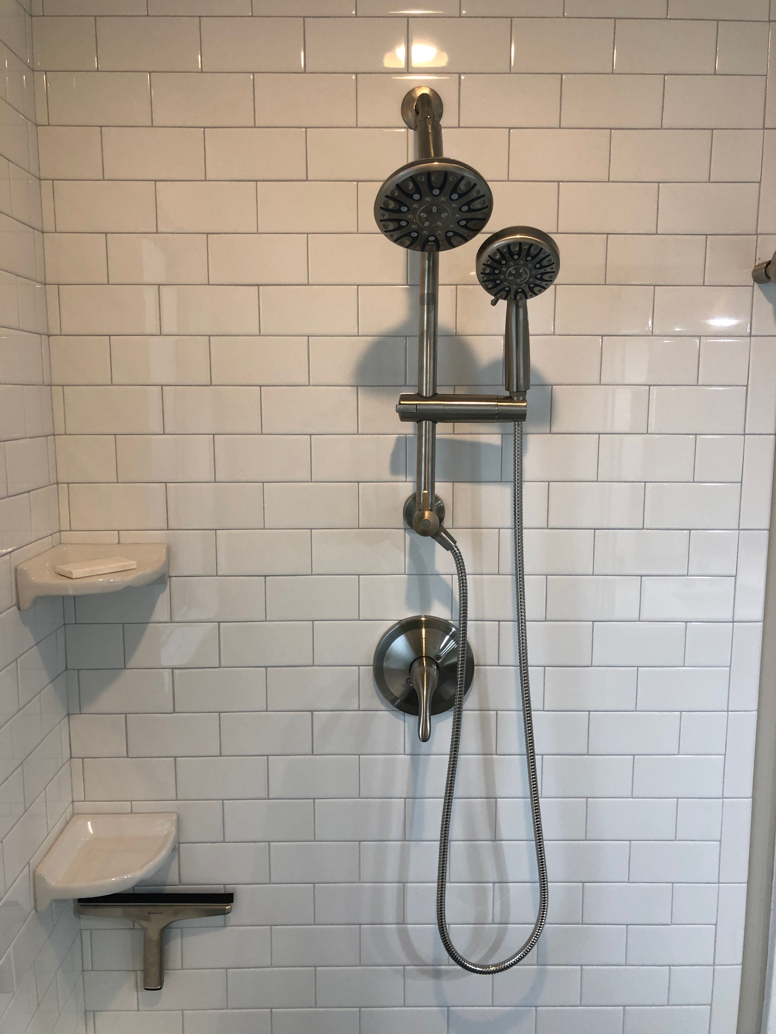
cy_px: 517
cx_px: 388
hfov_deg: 49.7
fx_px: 837
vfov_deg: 63.4
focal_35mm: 28
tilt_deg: -7.3
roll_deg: -0.5
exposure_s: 1/30
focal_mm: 4
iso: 32
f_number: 1.8
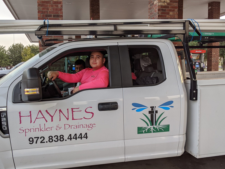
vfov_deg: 40.7
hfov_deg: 52.4
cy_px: 88
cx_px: 96
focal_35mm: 35
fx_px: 227
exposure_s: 1/156
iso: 69
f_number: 1.8
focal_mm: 4.44
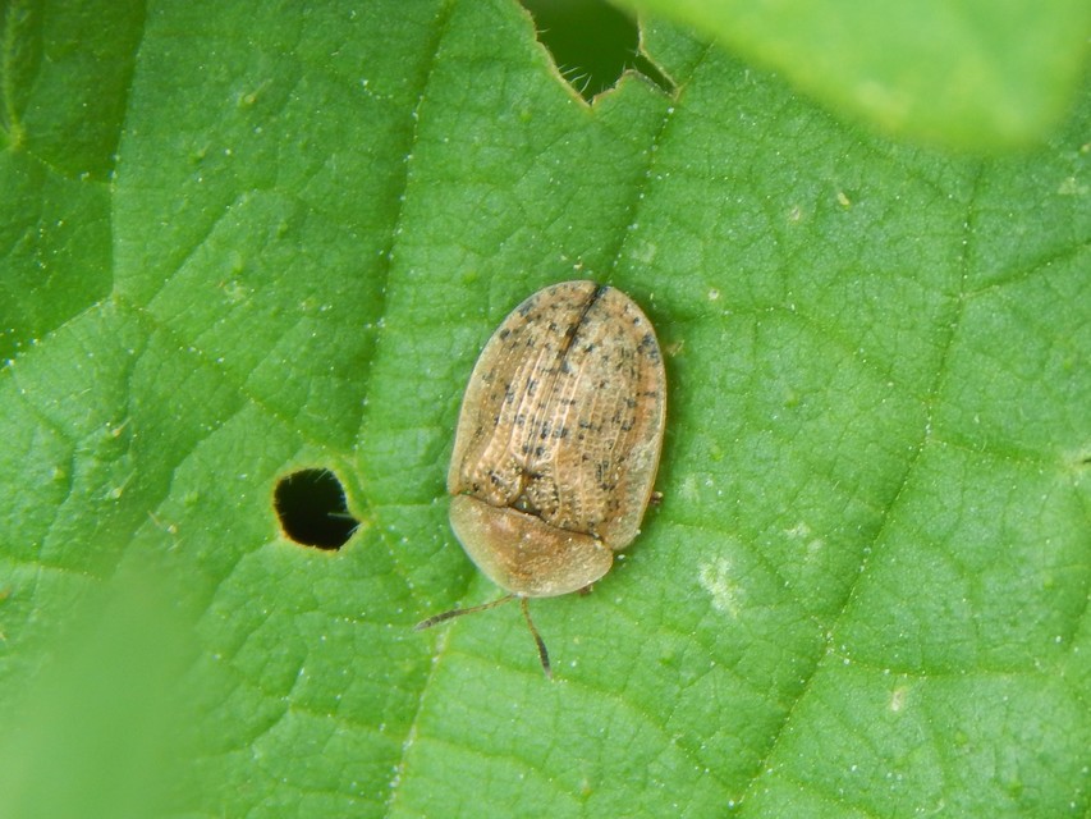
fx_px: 5043
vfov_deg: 9.3
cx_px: 546
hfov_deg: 12.3
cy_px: 410
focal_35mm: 160
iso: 125
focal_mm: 28.7
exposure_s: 1/30
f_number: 5.1
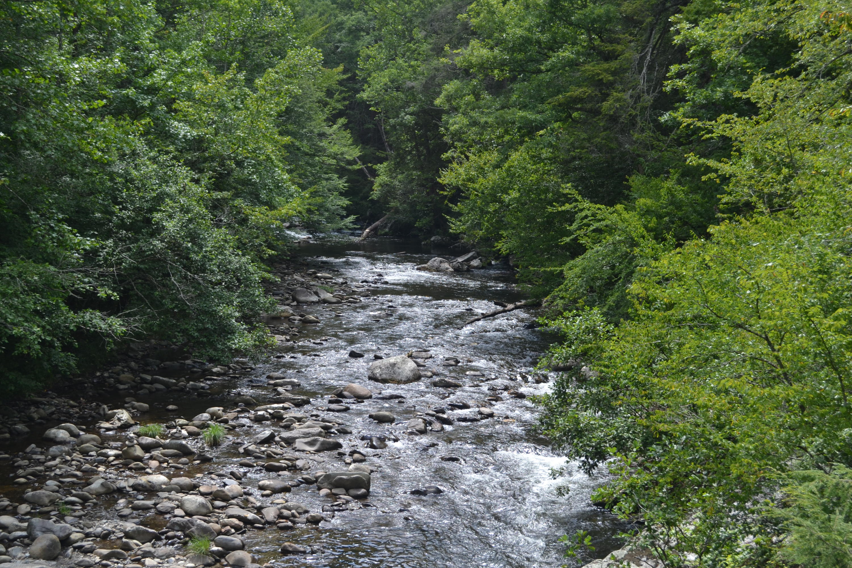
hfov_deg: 38.9
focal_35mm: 51
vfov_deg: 26.5
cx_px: 426
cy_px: 284
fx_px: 1207
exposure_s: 1/200
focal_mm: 34
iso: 100
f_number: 7.1
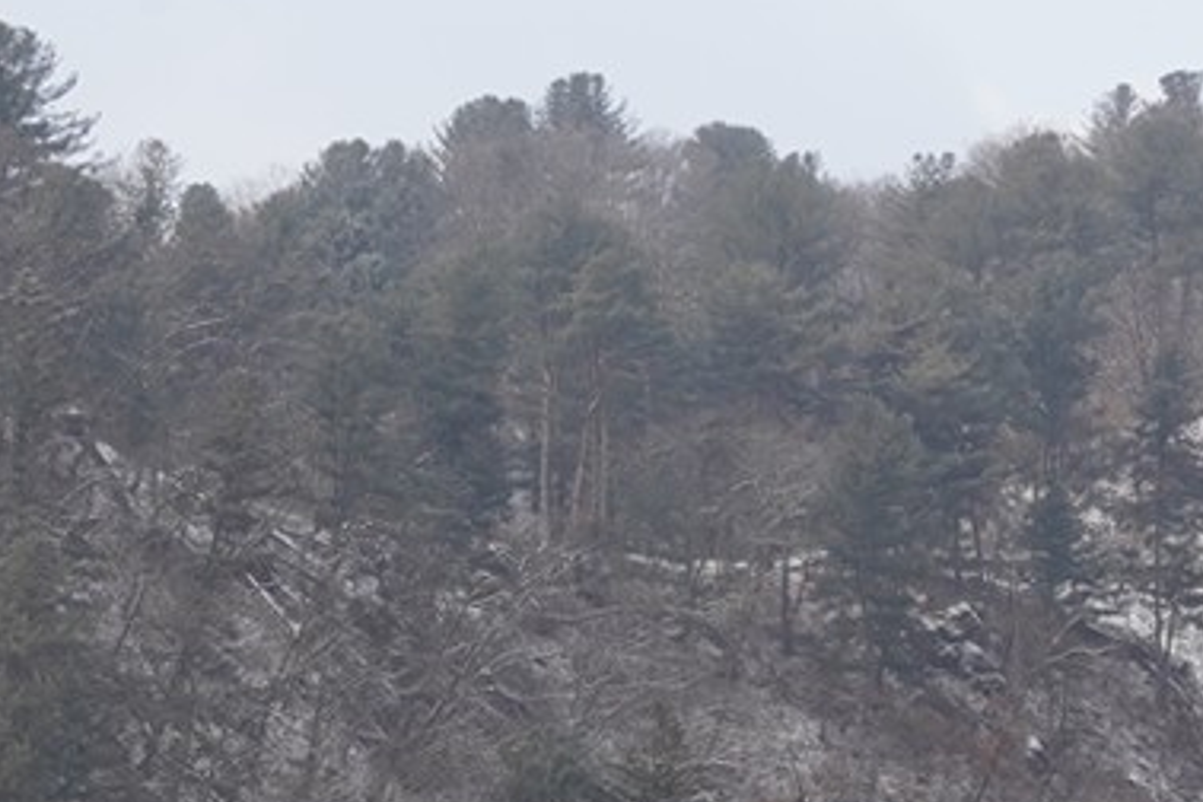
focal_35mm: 185
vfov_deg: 7.0
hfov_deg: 11.0
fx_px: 6182
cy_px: 2005
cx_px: 1158
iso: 320
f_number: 18
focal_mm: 35
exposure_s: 1/100
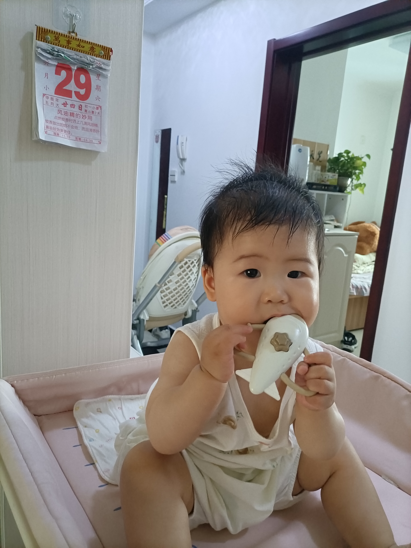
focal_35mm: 26
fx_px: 412
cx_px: 206
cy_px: 274
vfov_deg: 67.3
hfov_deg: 53.1
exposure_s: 1/100
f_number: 1.8
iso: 2991
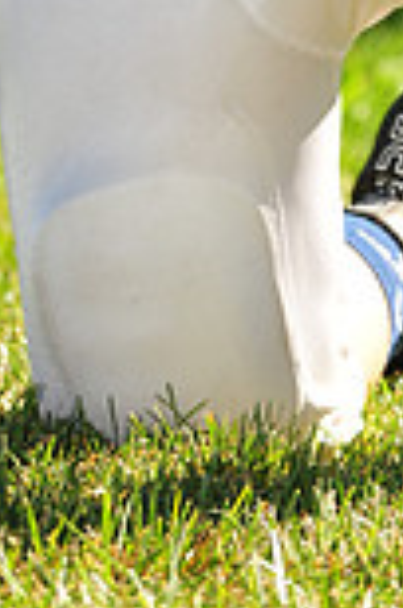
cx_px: 288
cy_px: -509
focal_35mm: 604
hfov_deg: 2.3
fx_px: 10187
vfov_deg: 3.4
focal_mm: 160
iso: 200
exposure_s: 1/500
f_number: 4.5
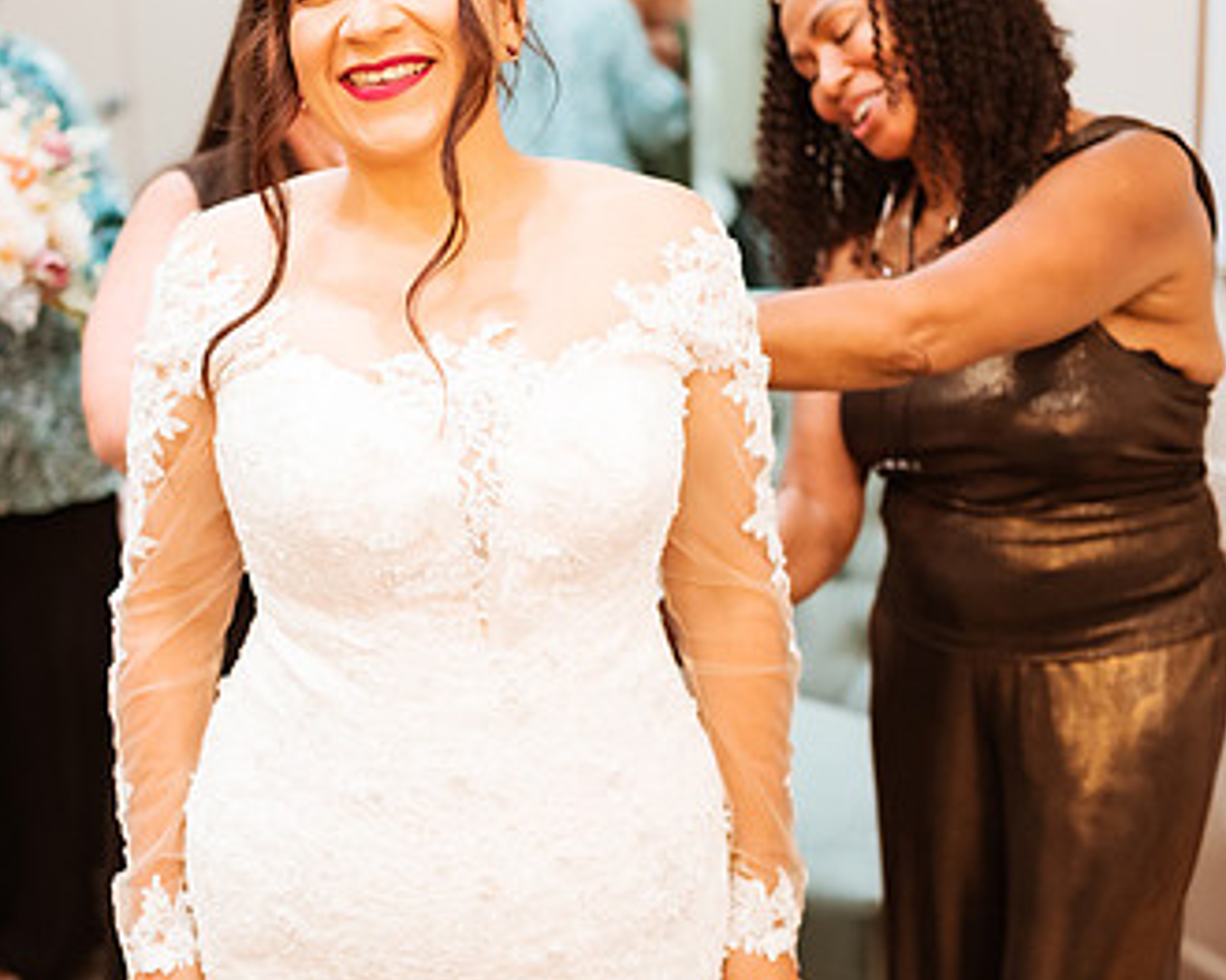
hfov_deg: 32.3
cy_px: 389
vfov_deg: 26.2
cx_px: 436
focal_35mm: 58
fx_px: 2104
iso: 1250
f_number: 1.8
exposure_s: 1/400
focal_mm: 35
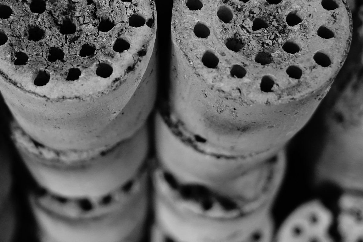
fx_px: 867
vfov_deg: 15.8
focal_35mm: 86
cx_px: 149
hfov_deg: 23.6
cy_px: 64
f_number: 1.7
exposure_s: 1/60
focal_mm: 50
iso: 2000
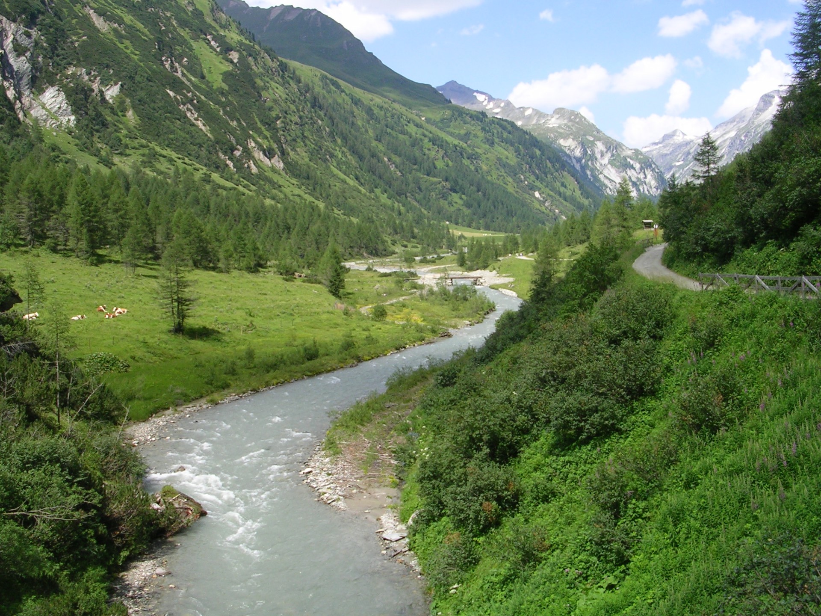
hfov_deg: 49.0
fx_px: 901
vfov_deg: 37.7
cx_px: 410
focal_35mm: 38
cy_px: 308
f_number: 5.6
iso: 50
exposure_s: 1/193
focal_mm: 5.8
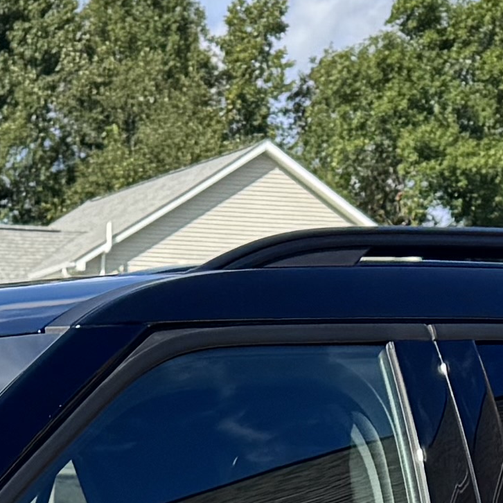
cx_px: -130
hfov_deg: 10.3
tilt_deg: -13.0
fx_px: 2745
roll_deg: +0.3
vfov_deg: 9.4
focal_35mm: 167
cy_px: 1197
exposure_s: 1/4049
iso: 80
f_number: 1.78
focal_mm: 6.76
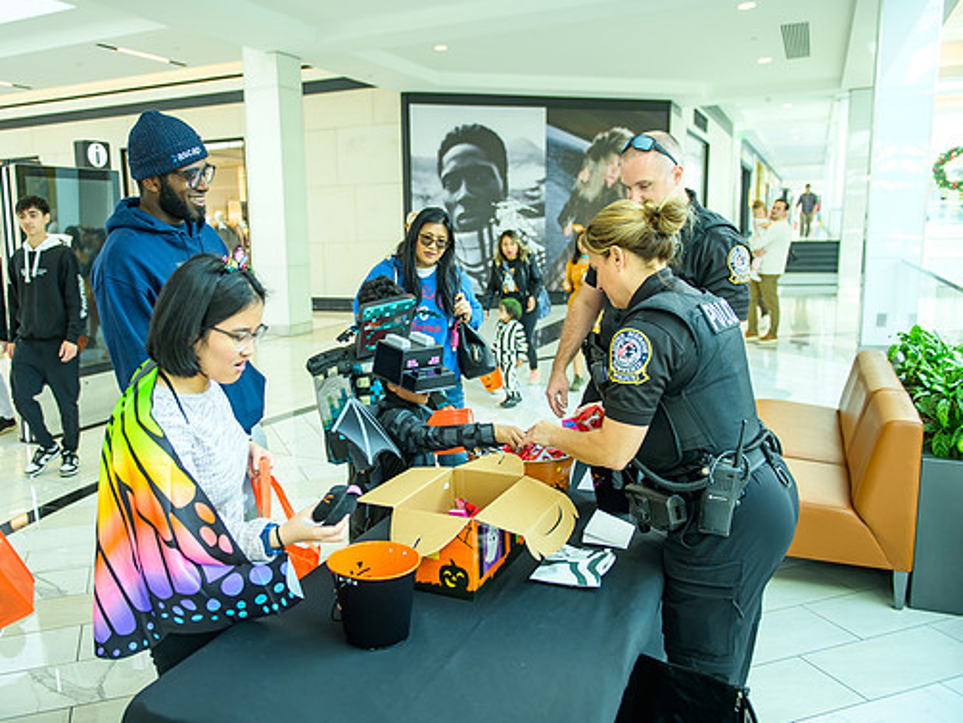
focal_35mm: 30
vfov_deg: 46.8
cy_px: 367
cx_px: 414
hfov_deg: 59.7
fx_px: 835
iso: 400
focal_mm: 27
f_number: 2.8
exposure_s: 1/200
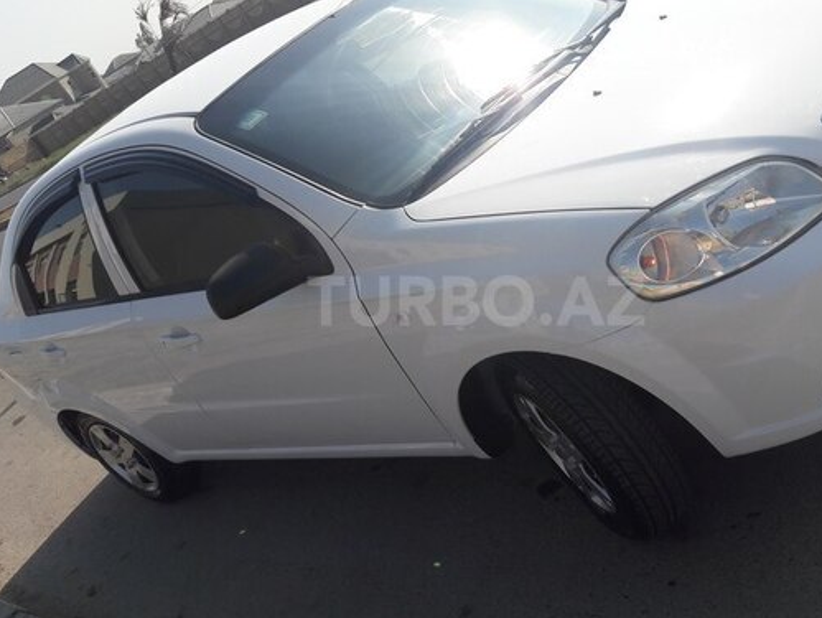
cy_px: 301
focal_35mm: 37
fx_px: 879
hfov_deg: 49.9
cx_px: 476
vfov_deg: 38.7
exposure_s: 1/1984
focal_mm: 3.7
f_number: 1.9
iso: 40
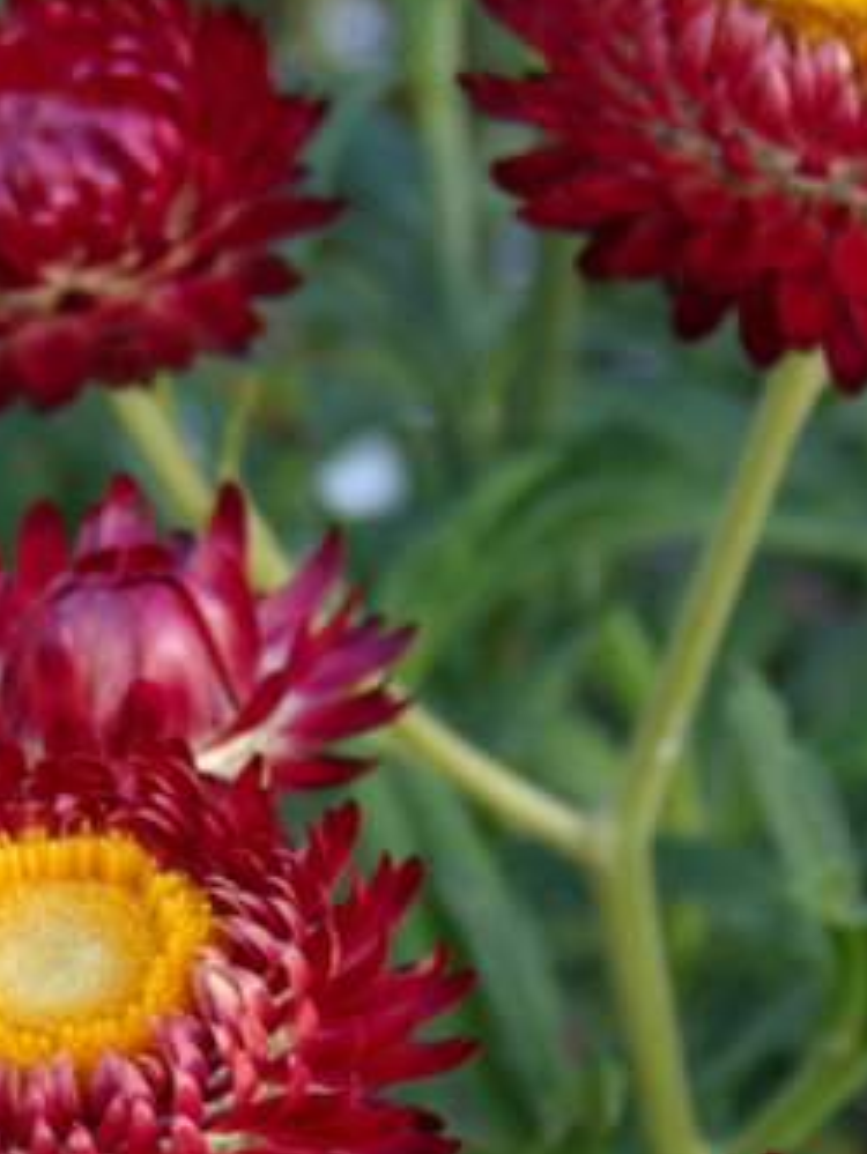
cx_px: 350
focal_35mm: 237
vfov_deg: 8.3
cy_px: 664
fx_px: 7910
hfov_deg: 6.3
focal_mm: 26.5
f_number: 4.8
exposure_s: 1/44
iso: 100
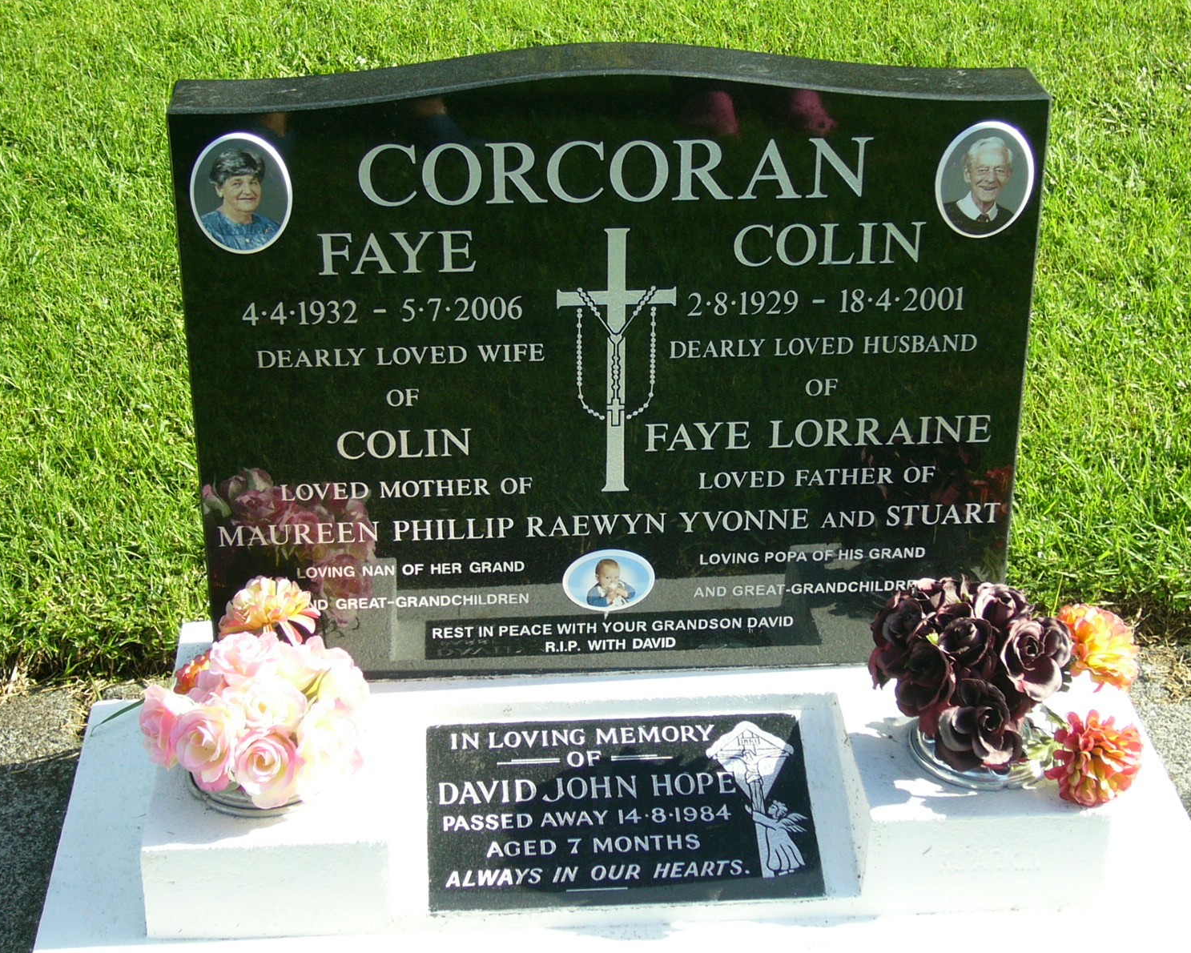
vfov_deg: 24.2
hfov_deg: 30.0
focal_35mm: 63
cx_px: 618
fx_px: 2221
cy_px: 473
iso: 50
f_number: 3.7
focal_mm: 10
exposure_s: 1/250
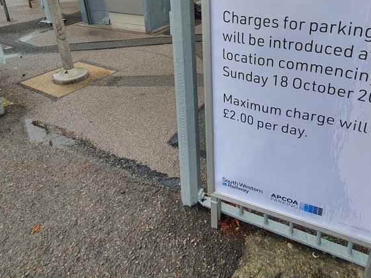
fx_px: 247
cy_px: 50
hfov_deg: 72.5
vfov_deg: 54.3
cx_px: 236
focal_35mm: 23
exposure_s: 1/115
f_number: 2.2
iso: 50
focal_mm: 1.8
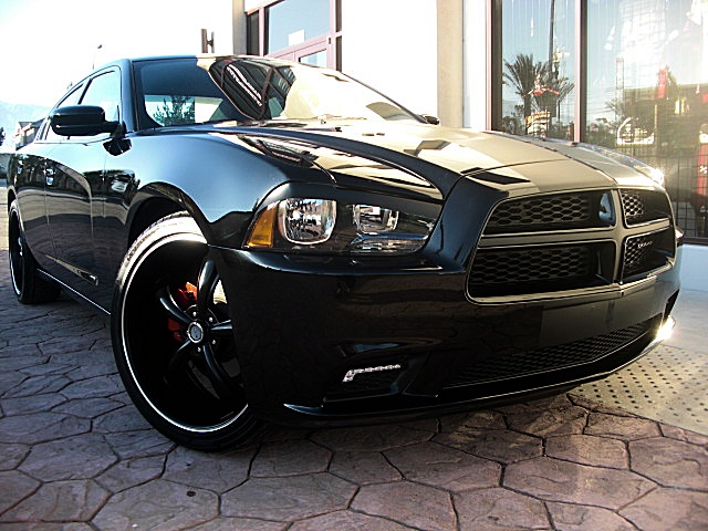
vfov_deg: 39.7
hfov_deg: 51.4
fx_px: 736
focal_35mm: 36
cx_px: 354
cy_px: 266
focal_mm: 6.3
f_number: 2.8
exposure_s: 1/125
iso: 50
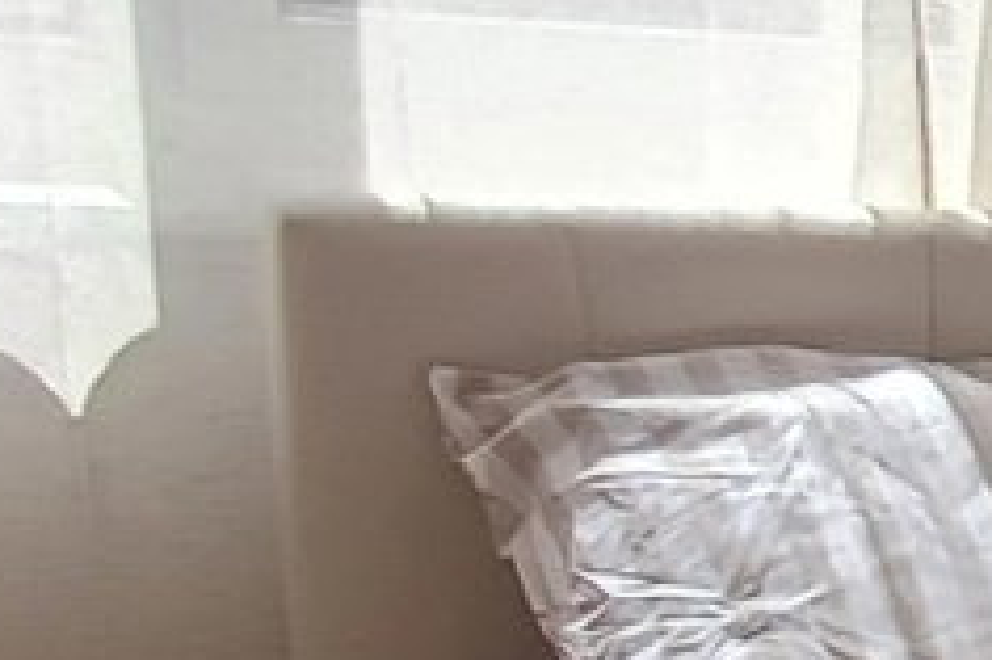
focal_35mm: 113
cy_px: 832
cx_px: 2560
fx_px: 3112
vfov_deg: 11.8
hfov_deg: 12.7
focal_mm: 1.64
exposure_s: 1/276
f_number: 2.2
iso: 40
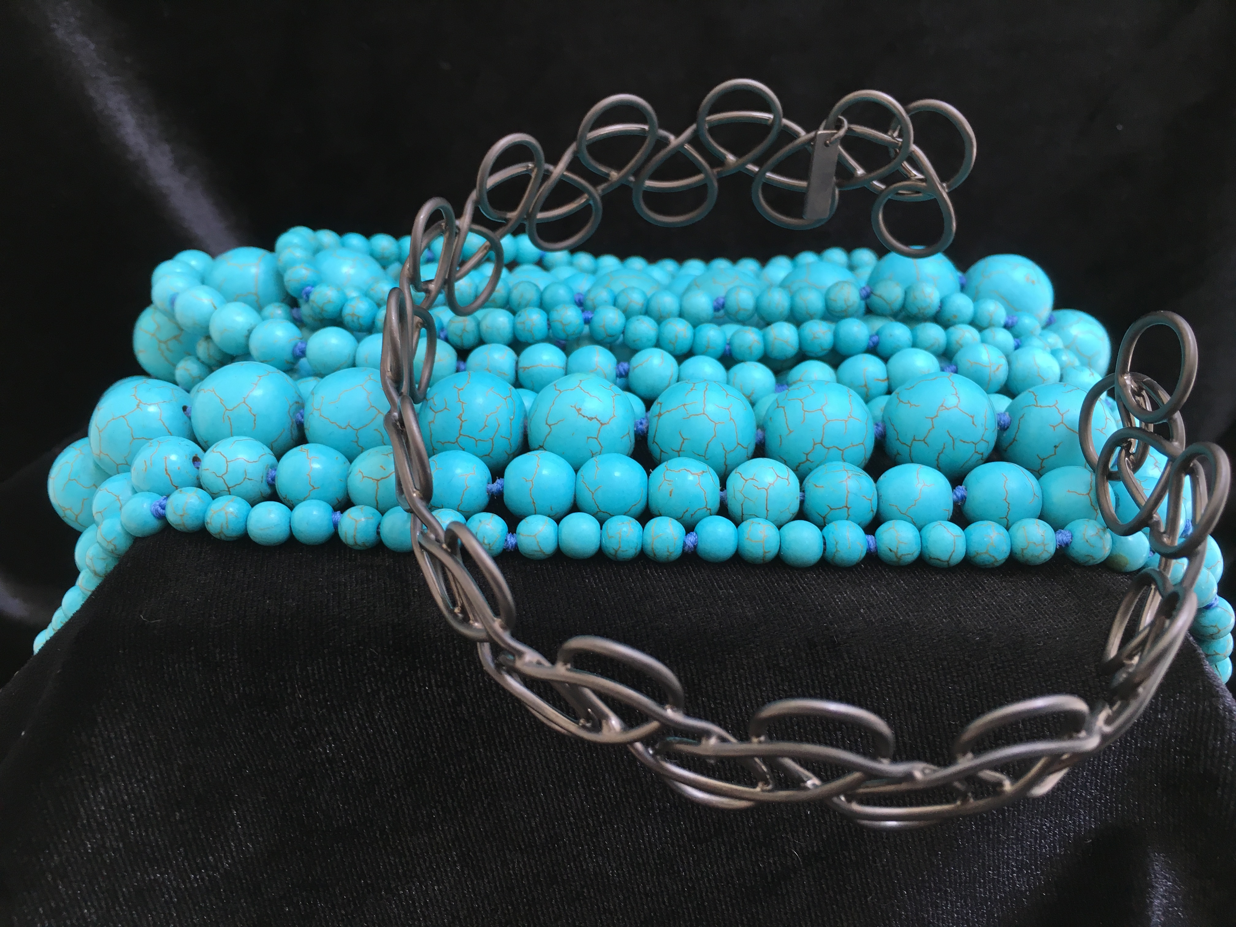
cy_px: 464
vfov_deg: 48.2
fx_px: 1035
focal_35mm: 29
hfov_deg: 61.7
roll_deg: -0.3
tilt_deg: -31.6
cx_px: 618
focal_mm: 4.15
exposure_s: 1/40
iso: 25
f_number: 2.2
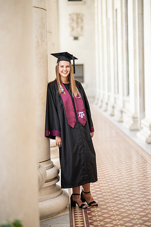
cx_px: 76
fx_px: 535
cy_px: 114
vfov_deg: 23.9
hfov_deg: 16.1
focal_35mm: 85
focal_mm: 85
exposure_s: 1/1250
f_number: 1.8
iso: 400
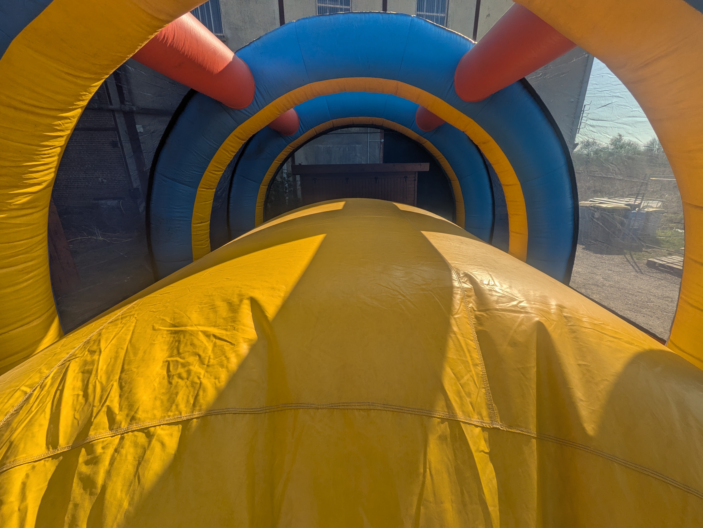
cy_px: 264
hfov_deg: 102.0
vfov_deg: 85.7
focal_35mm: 14
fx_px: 284
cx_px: 352
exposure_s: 1/1300
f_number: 2.2
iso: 43
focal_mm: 1.83
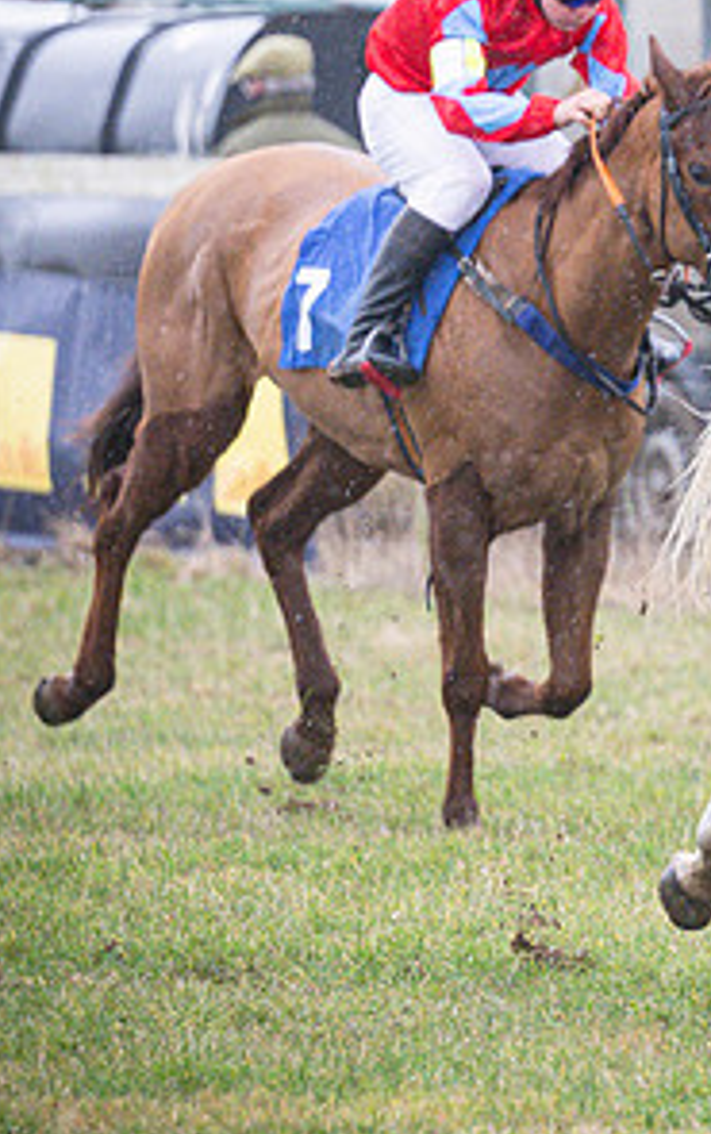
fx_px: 18124
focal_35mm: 586
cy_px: 378
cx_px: 946
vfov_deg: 3.6
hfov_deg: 2.2
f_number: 2.8
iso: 1250
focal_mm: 160
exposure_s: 1/1000
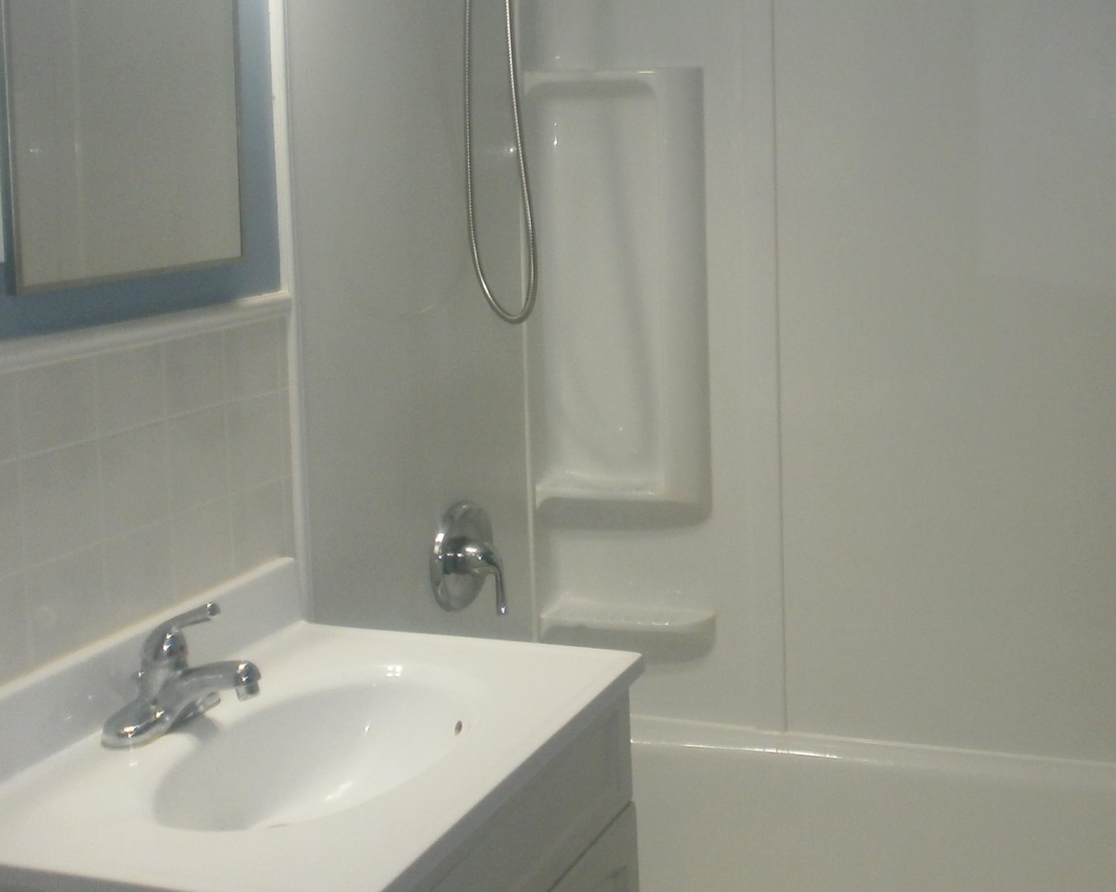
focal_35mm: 46
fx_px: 1519
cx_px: 726
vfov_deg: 32.3
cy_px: 252
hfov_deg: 39.9
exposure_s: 1/30
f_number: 2.9
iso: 125
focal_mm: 4.8
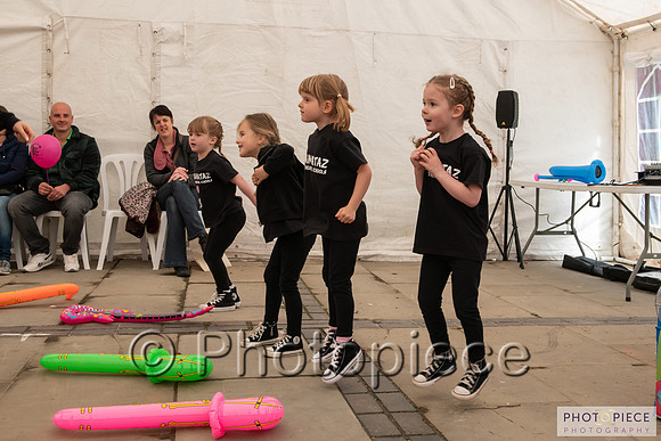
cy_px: 195
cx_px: 337
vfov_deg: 32.7
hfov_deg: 47.5
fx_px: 752
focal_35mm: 41
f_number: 8
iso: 560
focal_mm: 35
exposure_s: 1/320
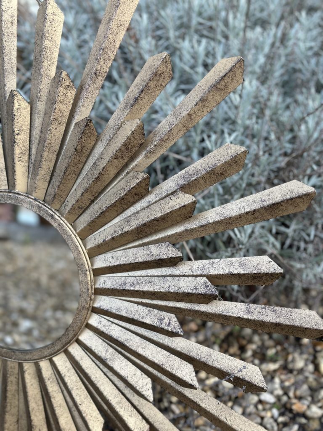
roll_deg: +1.0
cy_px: 216
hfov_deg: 30.3
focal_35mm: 48
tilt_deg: -27.3
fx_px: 597
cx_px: 162
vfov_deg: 39.7
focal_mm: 6.86
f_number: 1.78
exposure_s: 1/227
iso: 80
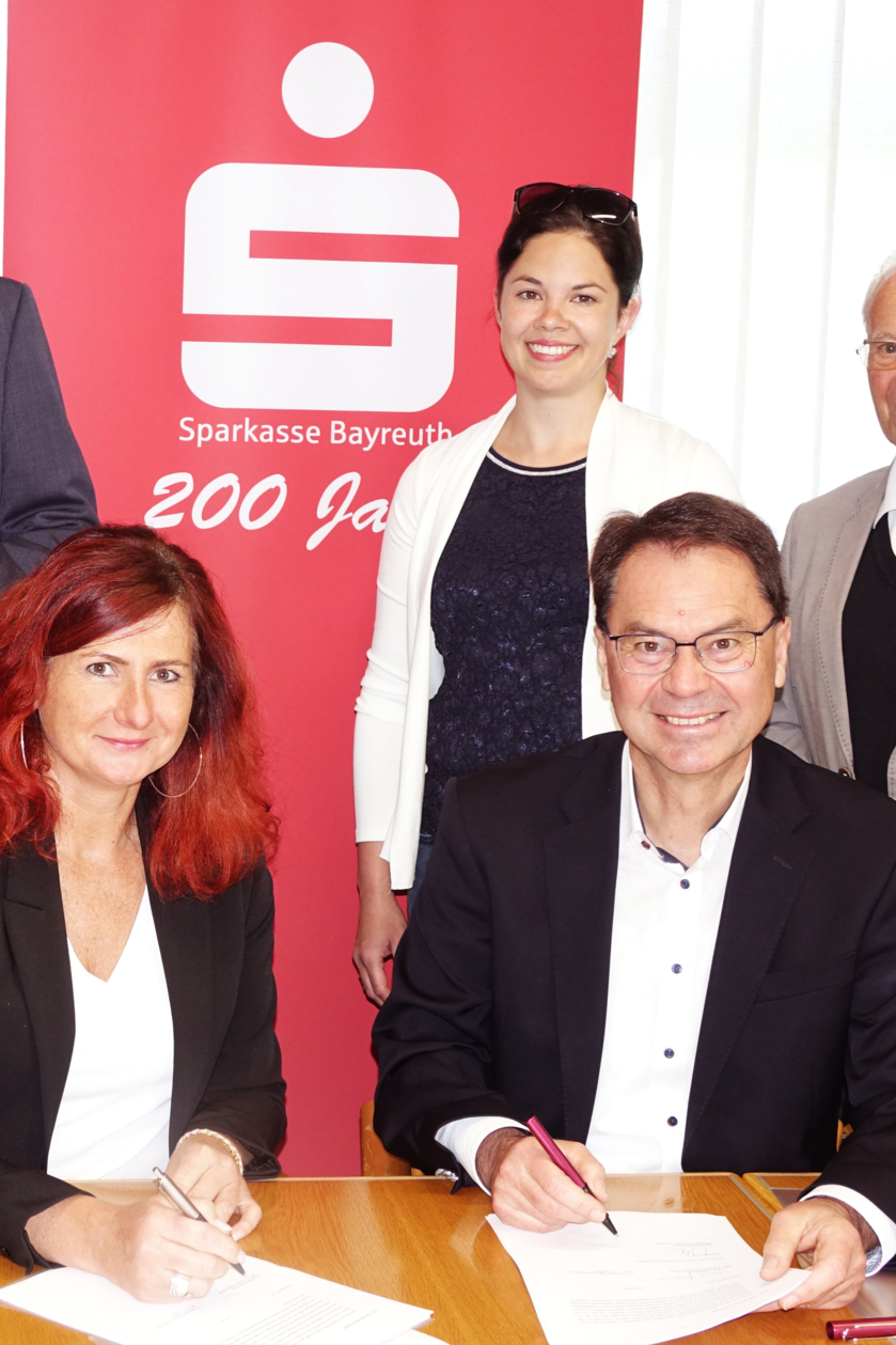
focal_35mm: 61
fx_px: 2278
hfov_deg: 21.8
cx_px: 116
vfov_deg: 32.9
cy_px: 667
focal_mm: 14.84
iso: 400
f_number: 2.8
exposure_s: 1/50
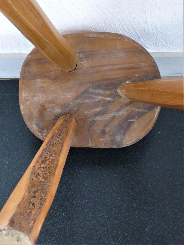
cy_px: 122
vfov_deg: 34.9
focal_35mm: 55
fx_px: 390
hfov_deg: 26.6
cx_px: 92
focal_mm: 9.9
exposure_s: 1/4
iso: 400
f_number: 4.2
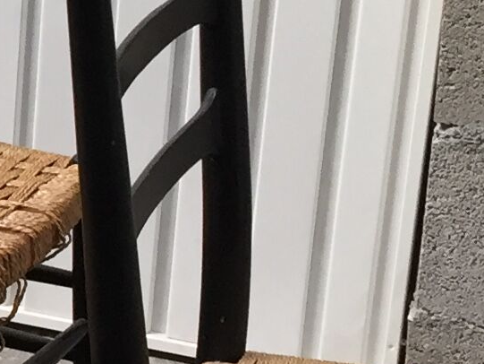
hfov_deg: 10.1
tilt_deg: -22.9
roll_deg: +2.0
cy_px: 179
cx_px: -596
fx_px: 2447
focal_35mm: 175
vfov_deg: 8.5
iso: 32
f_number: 2.2
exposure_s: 1/33
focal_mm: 4.15
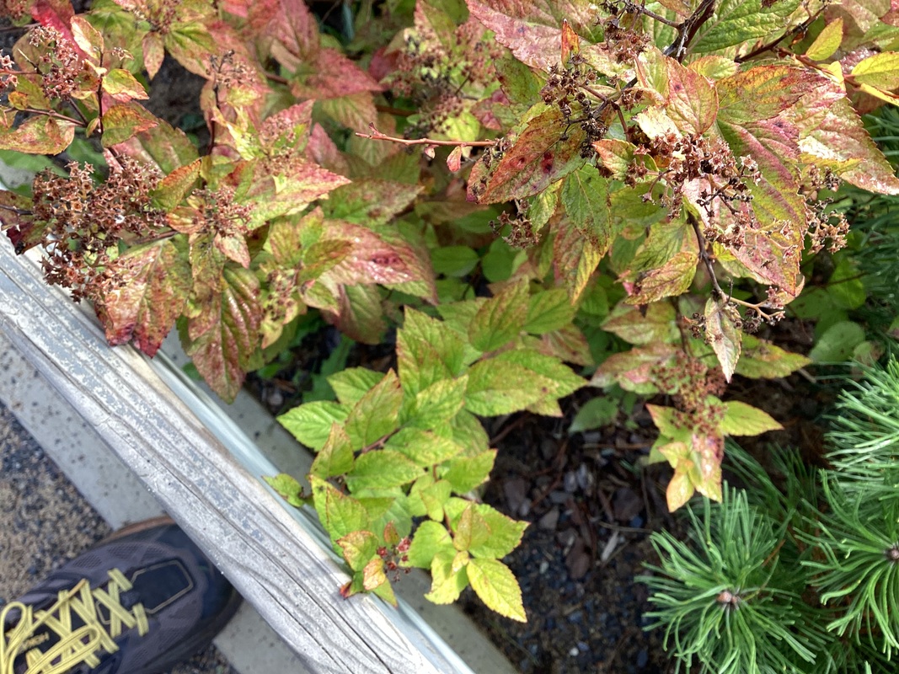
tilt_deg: -74.7
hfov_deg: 58.4
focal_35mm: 31
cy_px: 337
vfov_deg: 45.4
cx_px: 450
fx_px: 805
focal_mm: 3.3
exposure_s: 1/100
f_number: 2.4
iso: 25
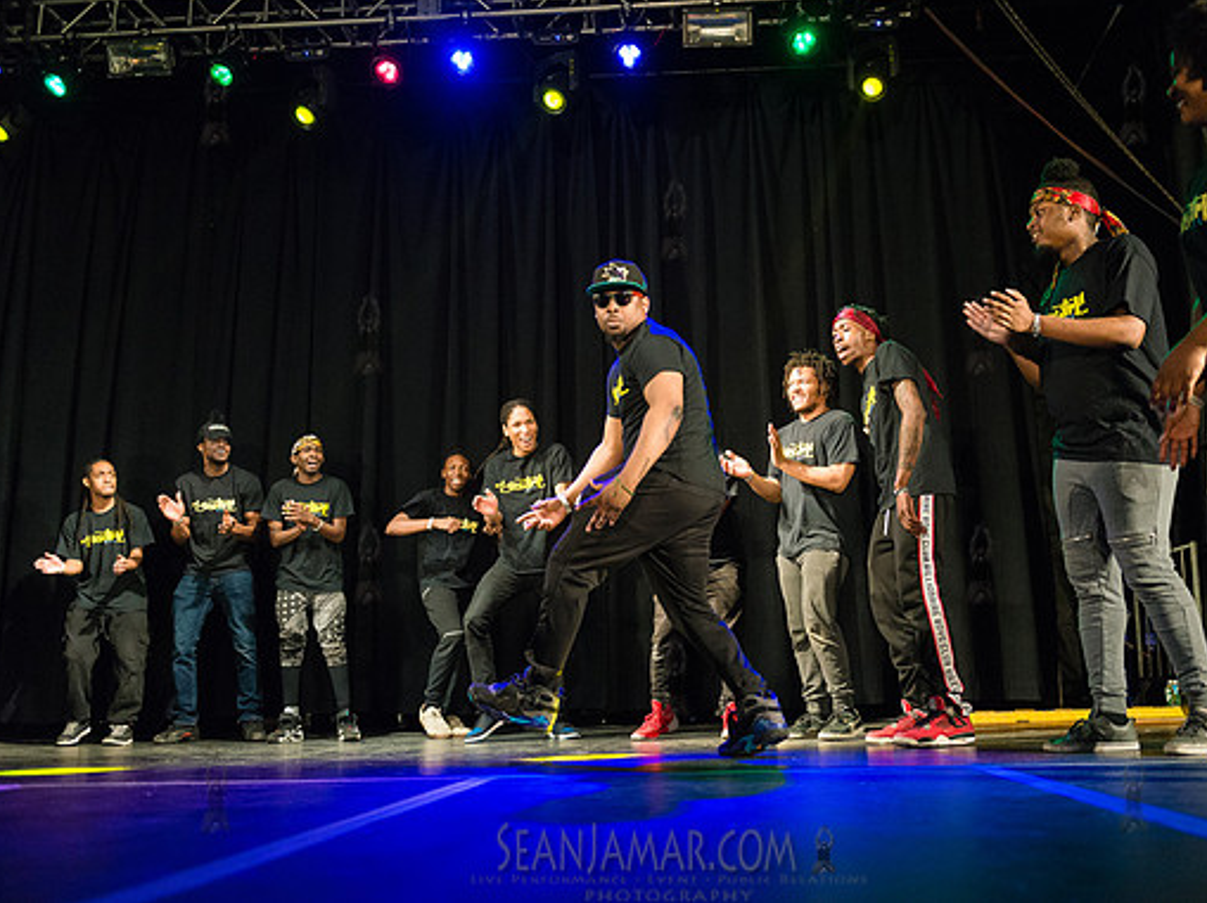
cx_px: 673
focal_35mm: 34
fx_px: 1185
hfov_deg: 53.9
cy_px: 447
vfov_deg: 41.7
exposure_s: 1/1000
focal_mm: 31
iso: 4000
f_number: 2.8
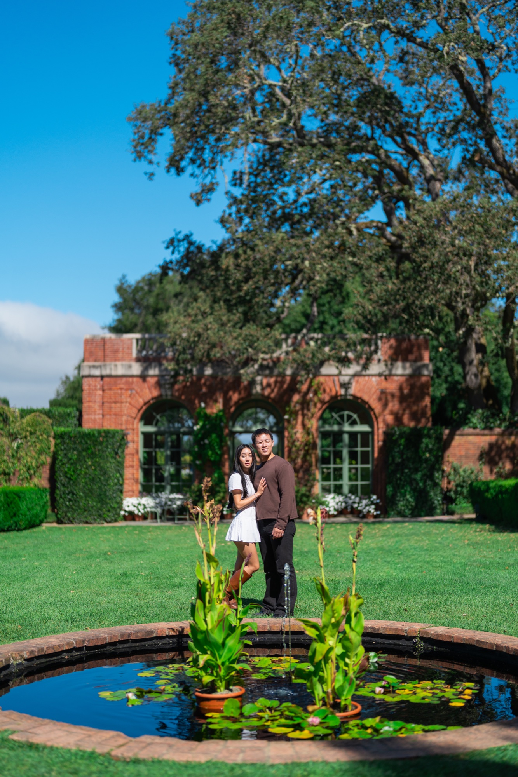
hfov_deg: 27.0
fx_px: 1079
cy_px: 388
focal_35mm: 50
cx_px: 259
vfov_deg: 39.6
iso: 100
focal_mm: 50
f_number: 1.2
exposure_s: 1/1250
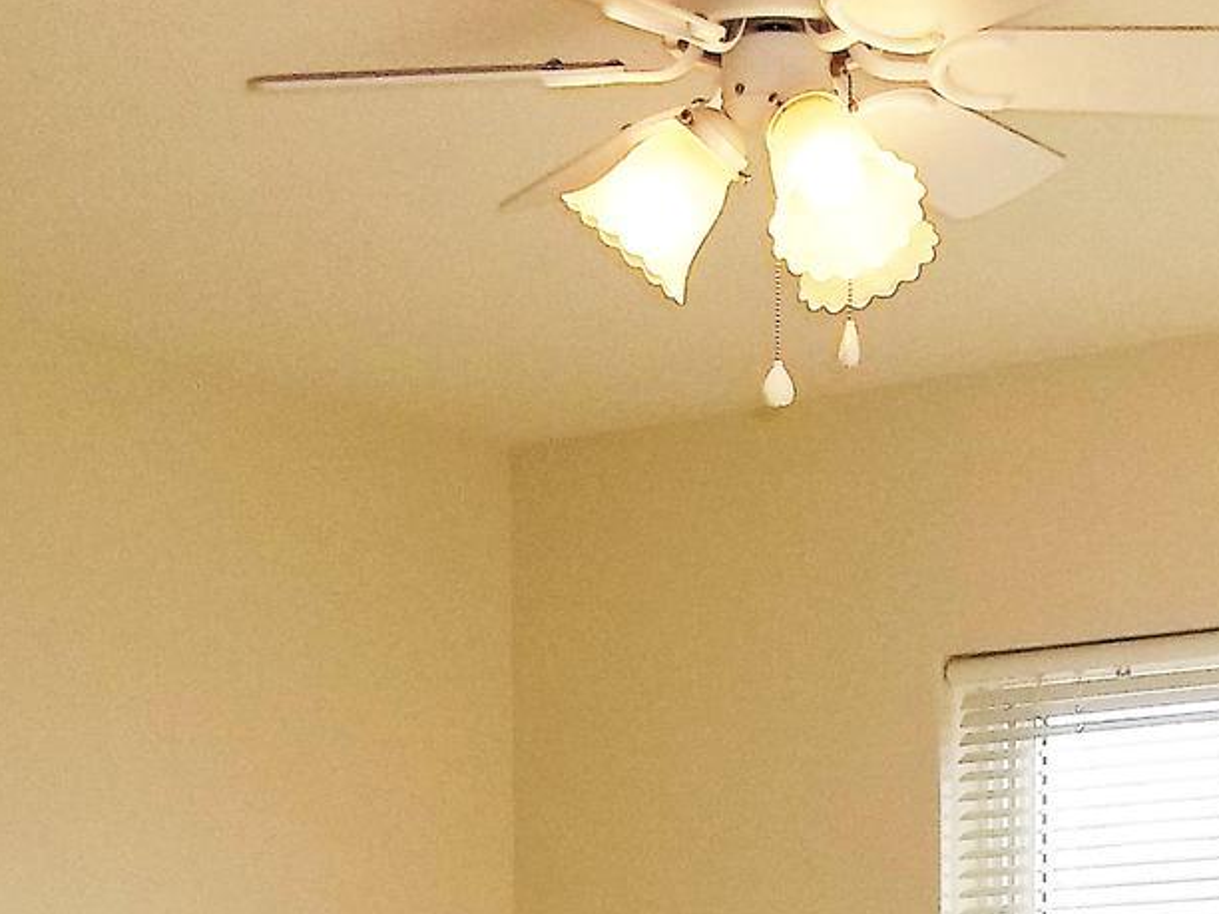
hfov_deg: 18.3
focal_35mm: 107
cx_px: 882
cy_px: 1458
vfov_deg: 12.9
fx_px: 3768
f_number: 2.9
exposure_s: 1/400
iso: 80
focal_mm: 5.7
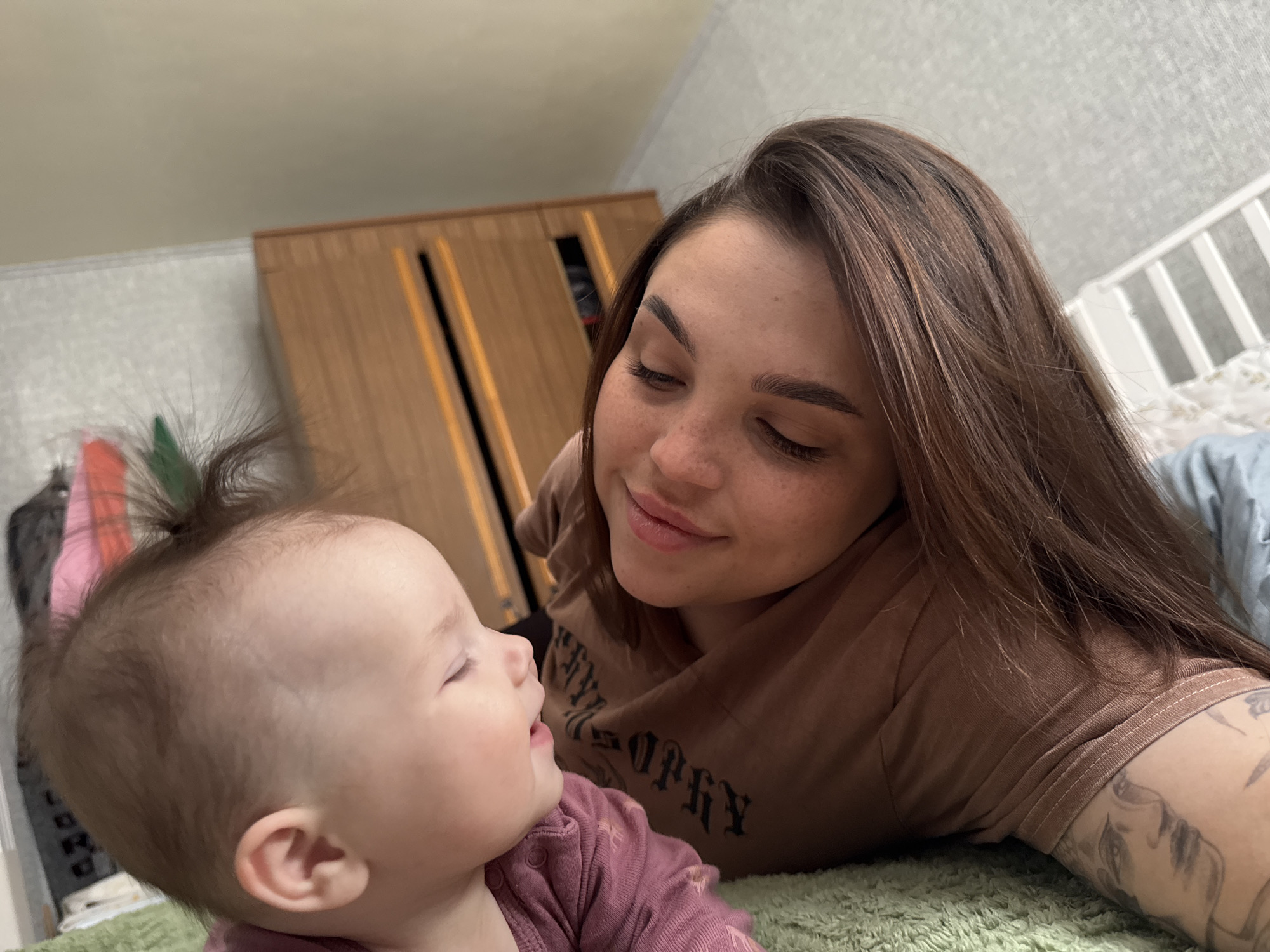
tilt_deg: +11.7
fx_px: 881
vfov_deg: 56.8
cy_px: 476
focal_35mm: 24
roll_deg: +19.3
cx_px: 635
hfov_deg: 71.6
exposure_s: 1/60
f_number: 1.78
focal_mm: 6.76
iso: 400
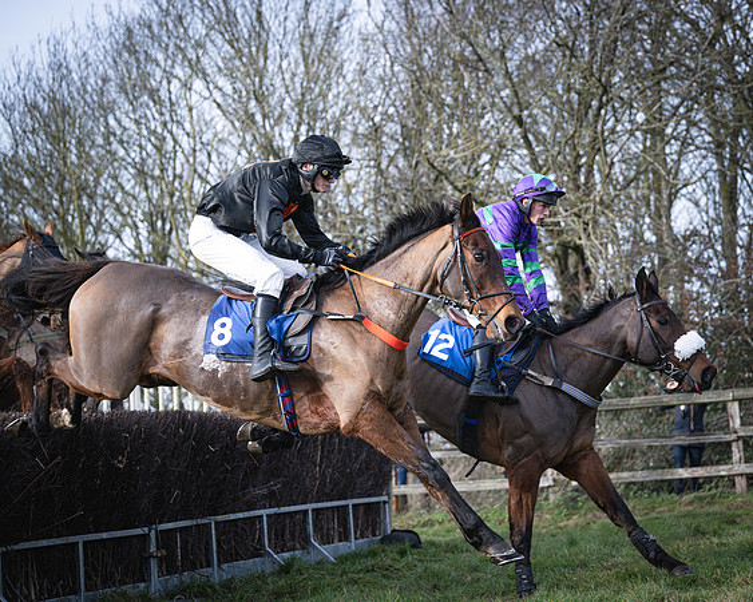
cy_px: 301
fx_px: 1756
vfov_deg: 19.4
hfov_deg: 24.2
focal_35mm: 79
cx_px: 391
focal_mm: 70
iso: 400
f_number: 2.8
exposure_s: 1/2000
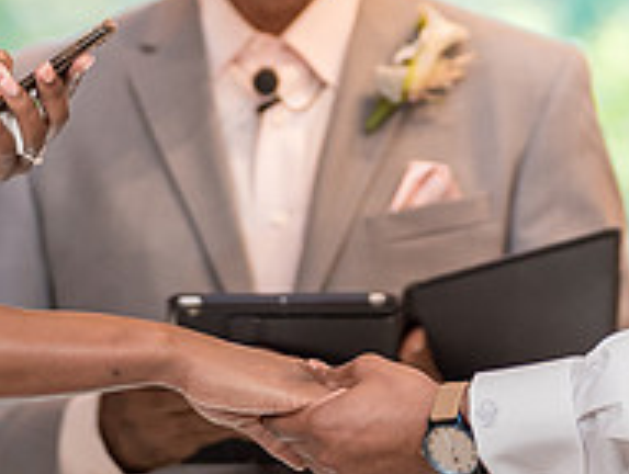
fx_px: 12470
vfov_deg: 2.2
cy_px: -273
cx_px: 390
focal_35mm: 685
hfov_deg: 2.9
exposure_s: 1/100
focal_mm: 151
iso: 800
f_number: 2.8
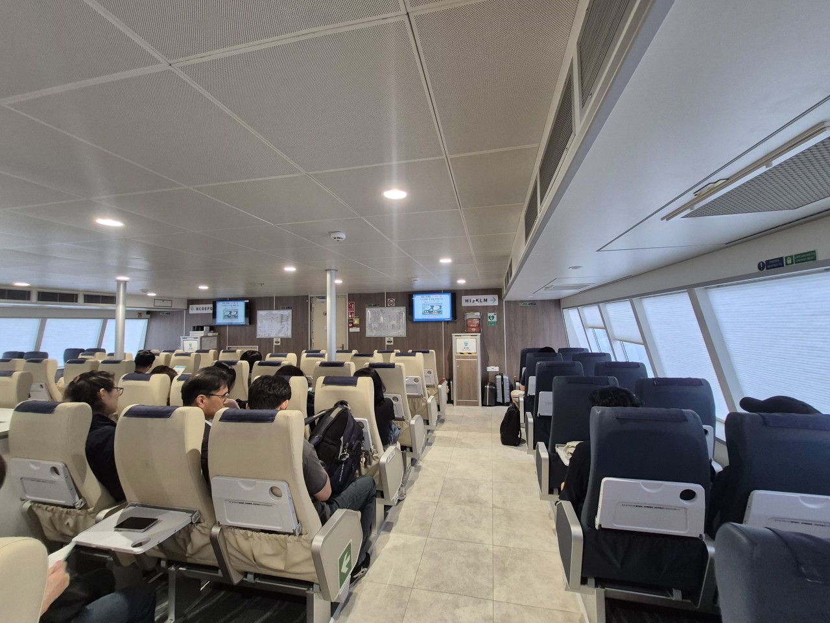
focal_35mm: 13
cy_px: 312
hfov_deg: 106.2
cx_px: 415
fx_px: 312
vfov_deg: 89.9
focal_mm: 1.74
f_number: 2.2
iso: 125
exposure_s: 1/50
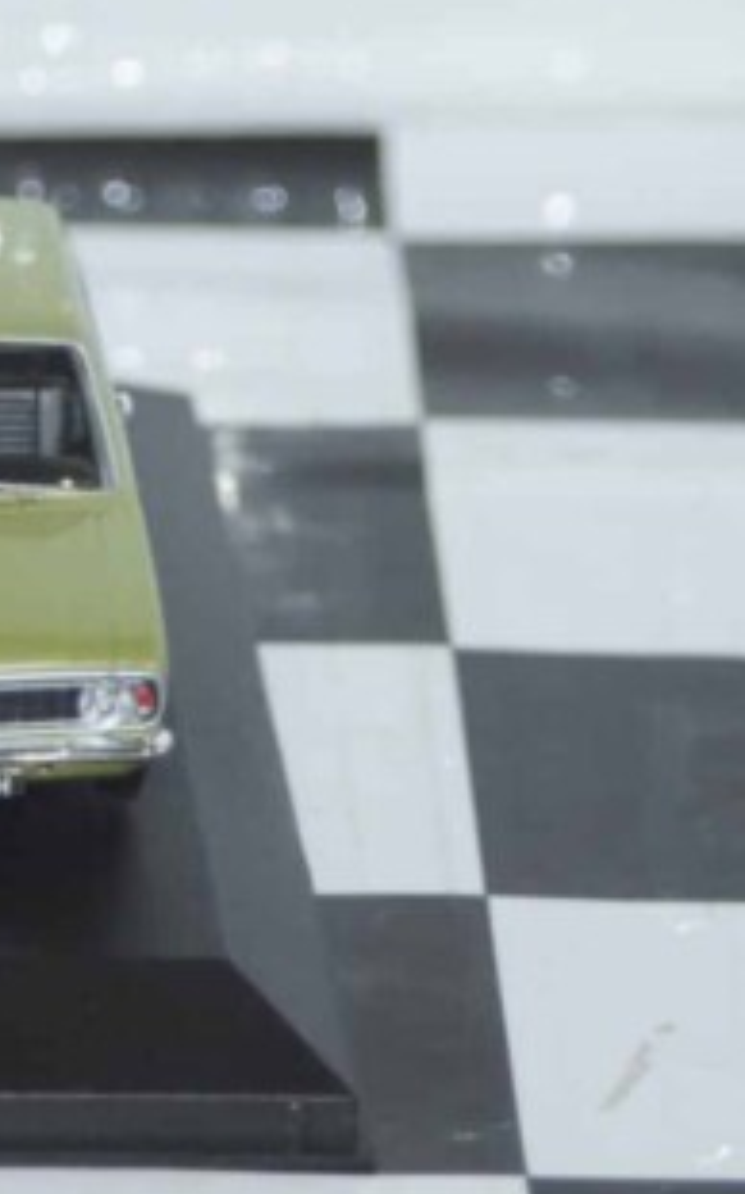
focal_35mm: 236
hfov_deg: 5.6
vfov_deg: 8.9
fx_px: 7677
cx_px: 154
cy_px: 495
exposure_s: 1/80
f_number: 5.6
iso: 800
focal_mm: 80
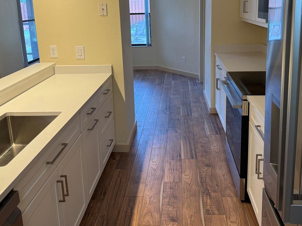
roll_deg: +2.1
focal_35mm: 35
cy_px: 66
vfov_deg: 40.0
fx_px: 305
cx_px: 155
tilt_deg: -12.4
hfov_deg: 52.6
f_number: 1.78
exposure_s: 1/120
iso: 125
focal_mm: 6.76
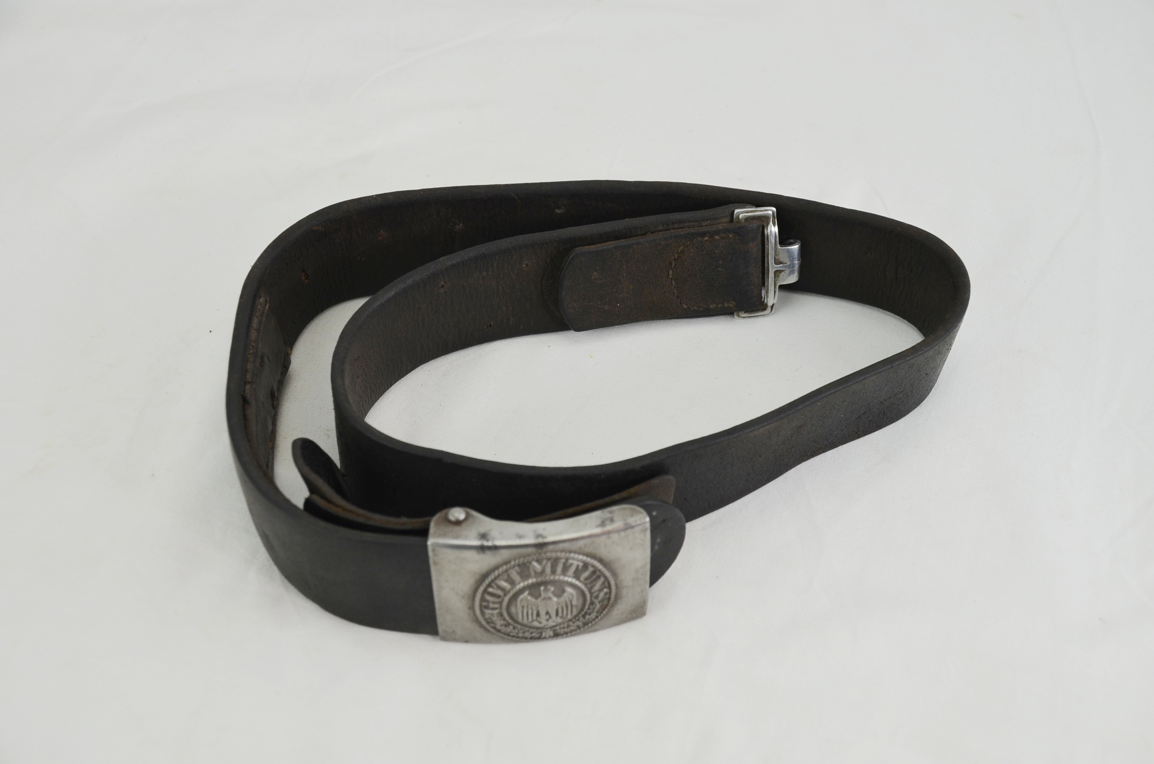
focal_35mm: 46
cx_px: 577
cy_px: 382
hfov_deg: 42.4
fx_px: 1487
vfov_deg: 28.8
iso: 250
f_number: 5.6
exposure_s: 1/125
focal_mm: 31
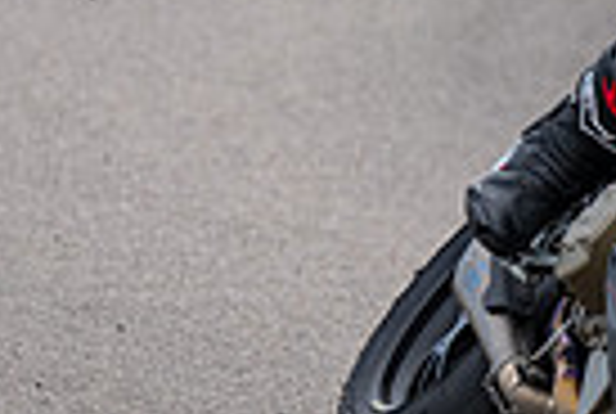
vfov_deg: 0.9
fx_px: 24951
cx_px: 581
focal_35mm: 1455
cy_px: 108
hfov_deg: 1.4
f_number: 6.3
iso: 640
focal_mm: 310
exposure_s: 1/1250
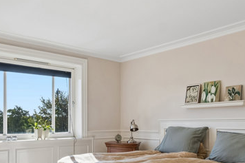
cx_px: 106
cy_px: 120
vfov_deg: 35.1
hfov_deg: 51.6
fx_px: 253
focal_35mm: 37
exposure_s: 1/125
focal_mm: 11
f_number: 8
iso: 200
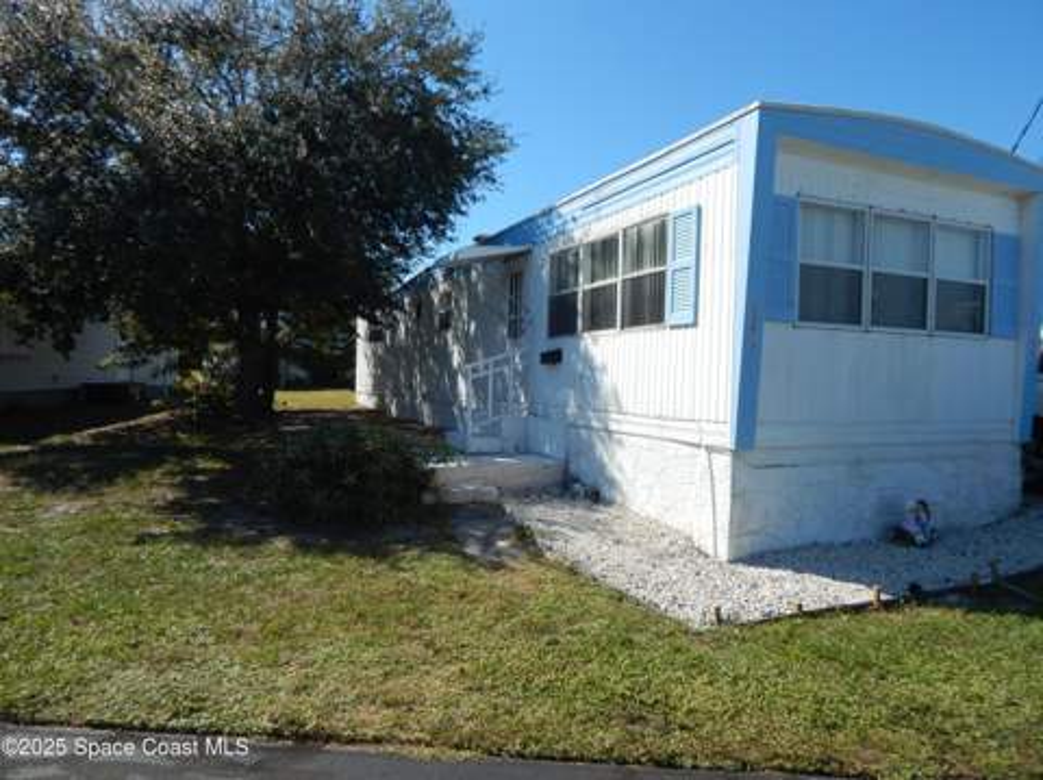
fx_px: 662
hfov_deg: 76.4
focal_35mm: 22
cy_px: 390
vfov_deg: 61.0
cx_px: 522
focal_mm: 4
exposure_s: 1/640
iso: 125
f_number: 6
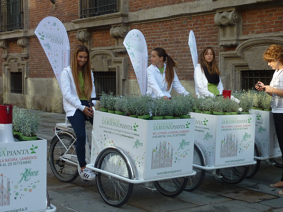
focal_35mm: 63
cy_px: 106
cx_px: 142
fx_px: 515
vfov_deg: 23.3
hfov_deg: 30.7
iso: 80
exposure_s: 1/100
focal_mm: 5.7
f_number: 3.5
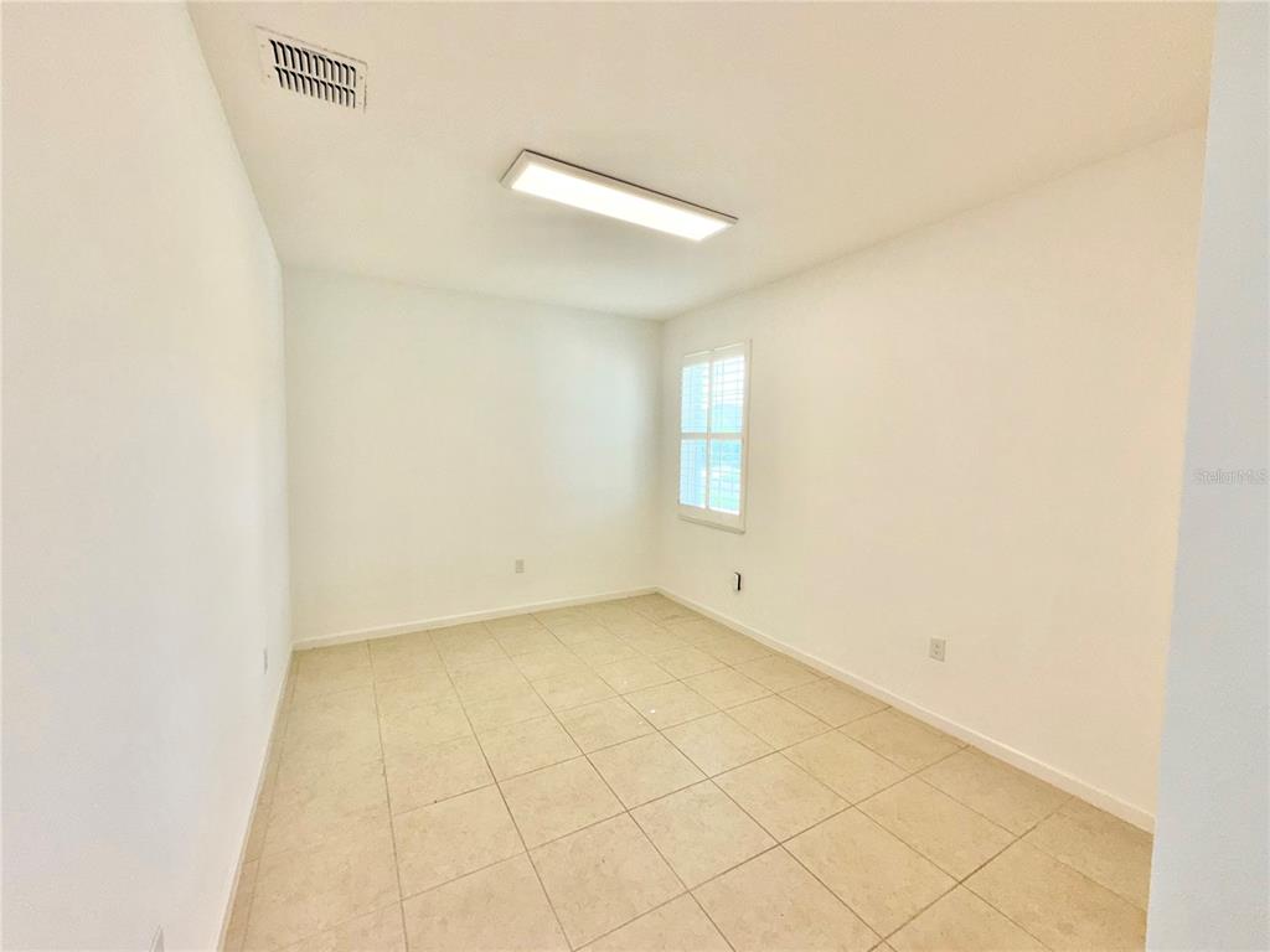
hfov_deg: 102.1
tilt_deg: -3.7
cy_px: 476
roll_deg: -0.3
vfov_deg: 85.7
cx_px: 635
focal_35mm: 14
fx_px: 514
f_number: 2.2
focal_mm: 2.22
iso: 40
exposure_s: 1/120
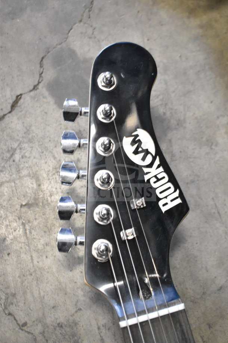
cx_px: 114
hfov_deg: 25.1
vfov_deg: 36.9
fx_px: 513
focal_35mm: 54
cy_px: 172
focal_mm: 36
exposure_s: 1/60
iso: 4500
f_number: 4.8
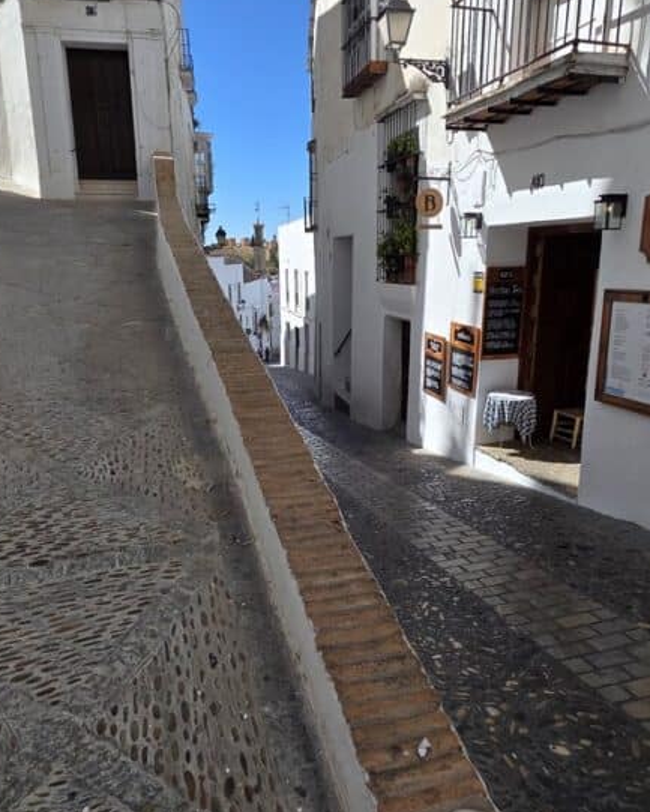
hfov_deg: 58.8
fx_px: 577
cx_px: 314
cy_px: 413
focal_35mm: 24
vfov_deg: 70.3
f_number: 1.9
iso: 40
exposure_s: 1/2027
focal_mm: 2.2
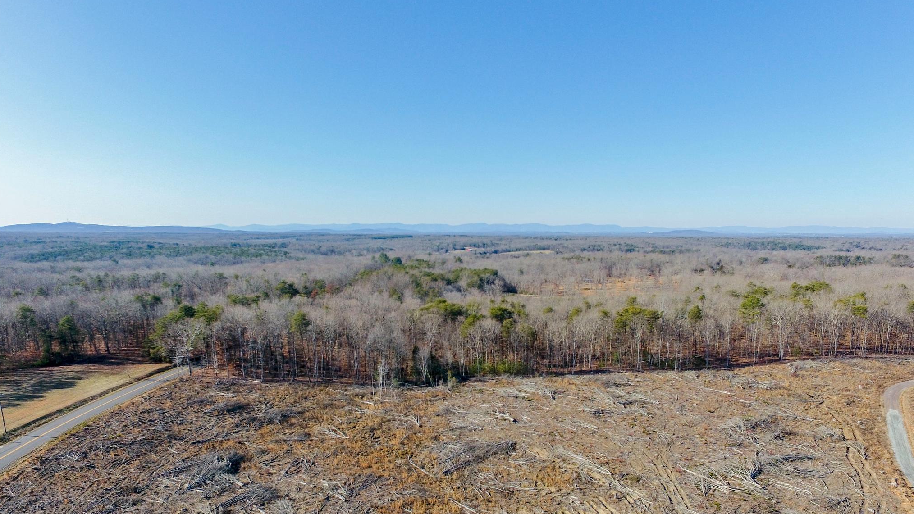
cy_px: 320
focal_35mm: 22
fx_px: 533
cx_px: 455
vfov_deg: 51.0
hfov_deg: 81.2
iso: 100
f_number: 2.8
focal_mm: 3.61
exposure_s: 1/690
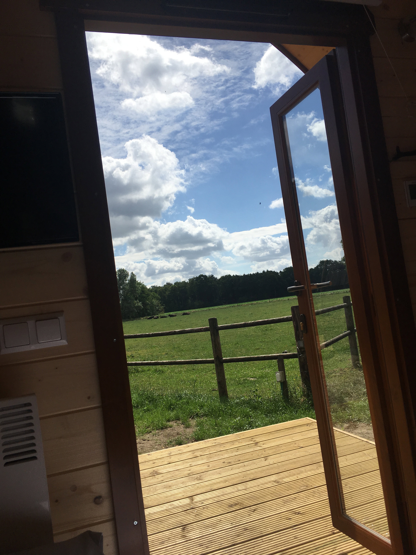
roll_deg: +7.3
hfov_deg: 48.2
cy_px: 278
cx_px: 208
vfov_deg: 61.7
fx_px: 465
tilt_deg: +2.9
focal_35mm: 29
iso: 25
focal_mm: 4.15
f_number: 2.2
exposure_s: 1/4049
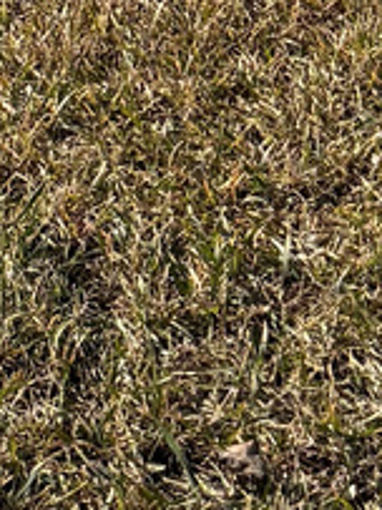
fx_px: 2681
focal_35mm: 182
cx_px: -462
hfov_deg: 7.7
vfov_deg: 10.2
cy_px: -450
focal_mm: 6.76
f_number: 1.78
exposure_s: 1/5714
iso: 100
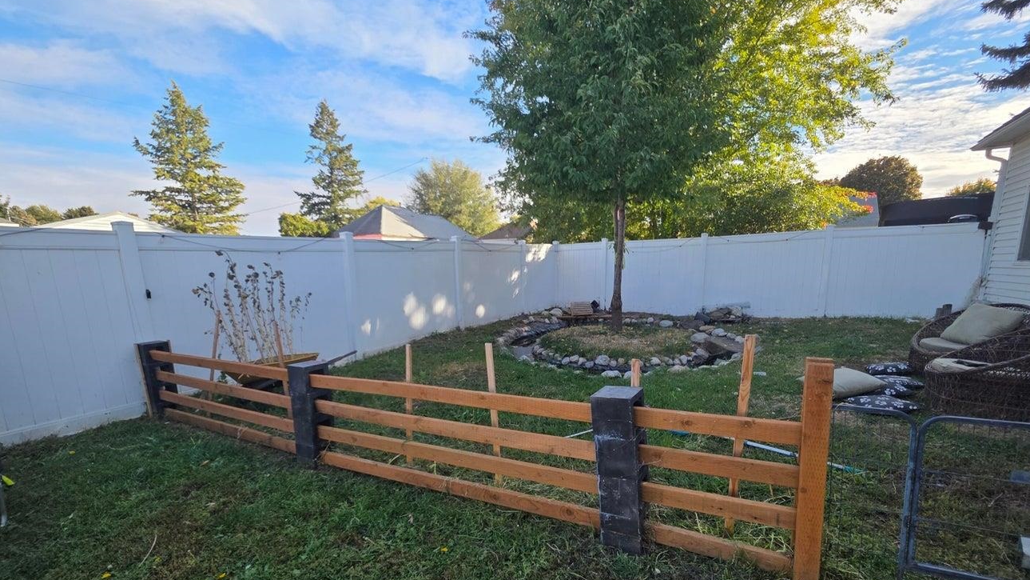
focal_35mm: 15
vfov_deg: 70.1
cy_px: 334
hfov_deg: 102.9
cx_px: 544
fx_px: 410
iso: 40
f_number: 1.9
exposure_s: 1/809
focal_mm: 2.2
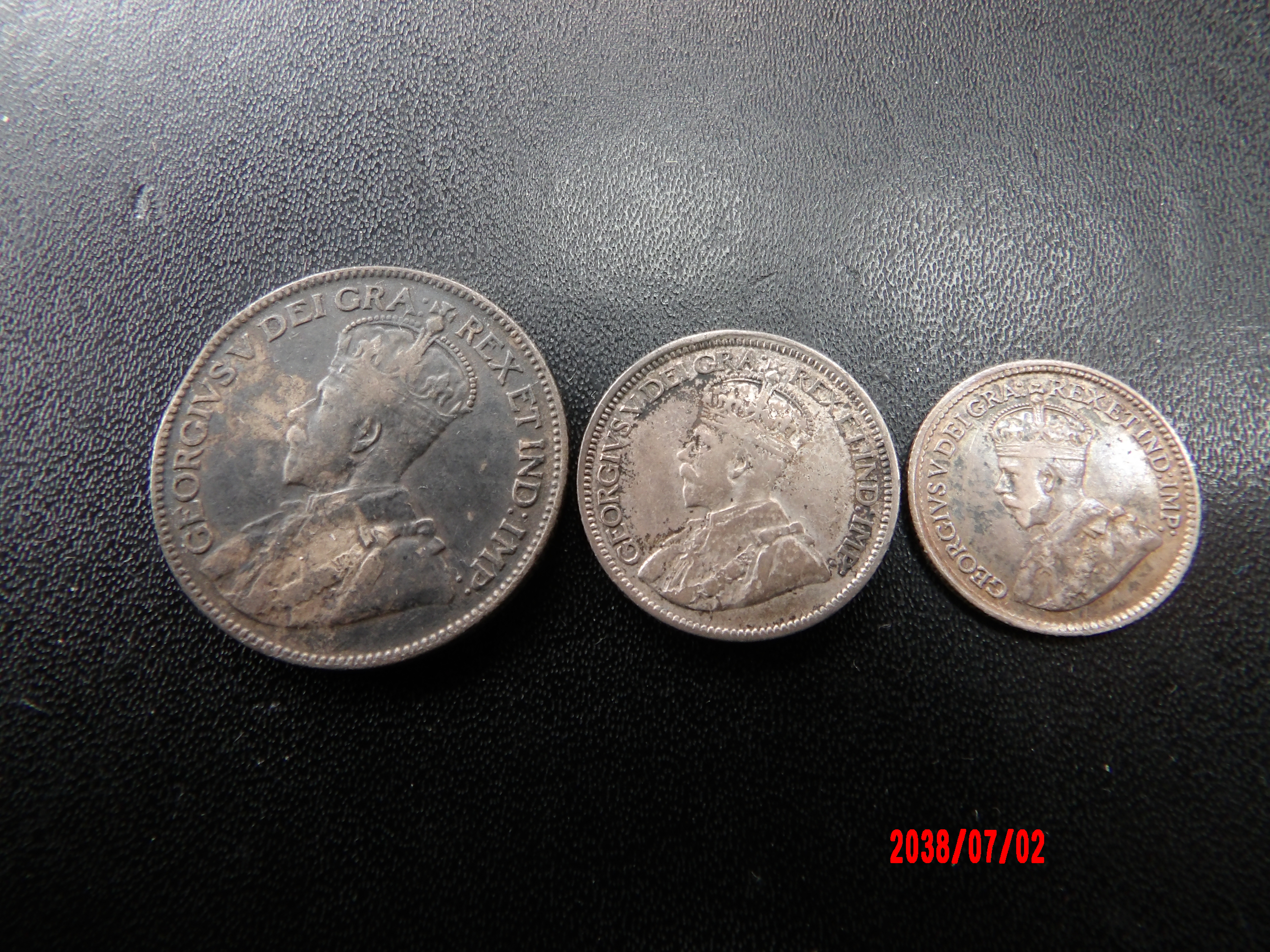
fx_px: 844
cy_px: 476
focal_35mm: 23
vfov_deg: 58.9
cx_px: 635
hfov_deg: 73.9
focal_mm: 4.2
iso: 214
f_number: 4.1
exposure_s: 1/15
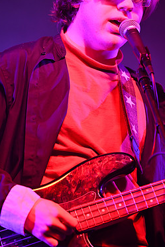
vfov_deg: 10.2
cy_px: 126
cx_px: 73
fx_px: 1387
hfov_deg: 6.8
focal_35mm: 202
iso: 800
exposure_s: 1/320
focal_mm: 130
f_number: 2.8
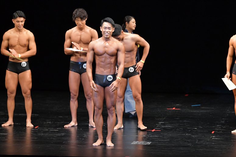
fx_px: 1573
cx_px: 118
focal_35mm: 240
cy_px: 78
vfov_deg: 5.7
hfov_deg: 8.6
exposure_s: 1/400
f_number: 5.6
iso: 4000
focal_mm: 160
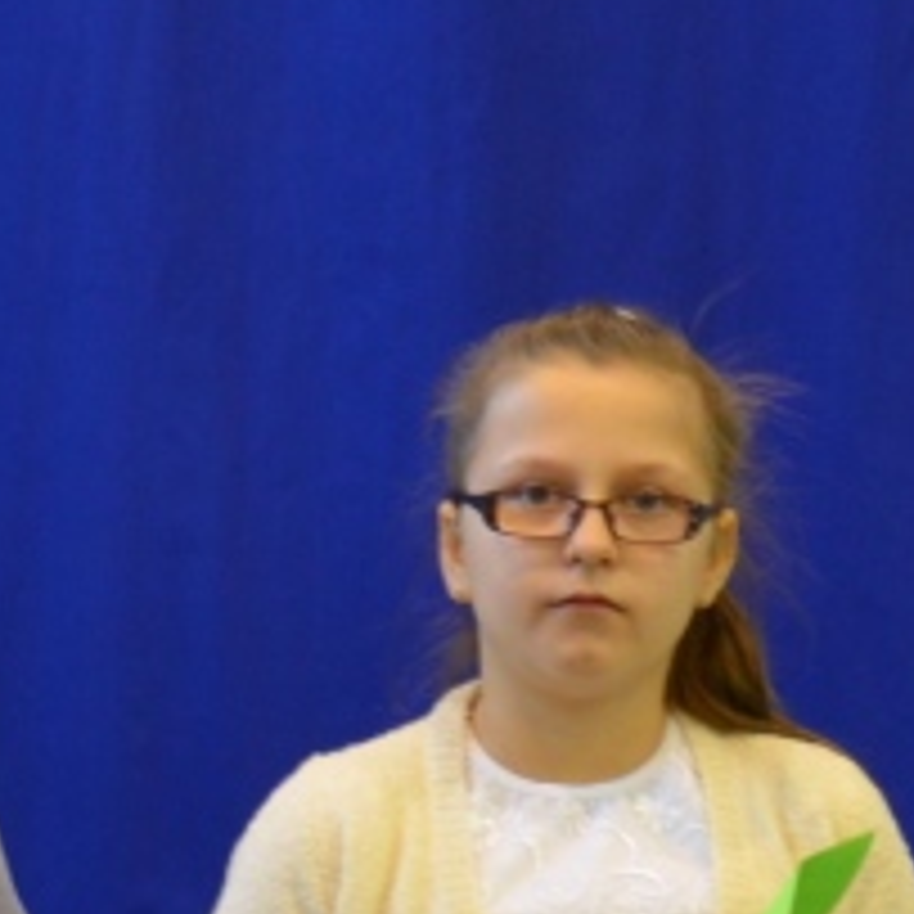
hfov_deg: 5.7
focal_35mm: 308
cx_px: 18
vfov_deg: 5.7
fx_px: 9201
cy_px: 1040
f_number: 4.8
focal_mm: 48
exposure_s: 1/40
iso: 800
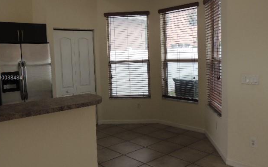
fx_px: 263
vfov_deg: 35.3
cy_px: 78
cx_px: 132
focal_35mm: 36
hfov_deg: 54.0
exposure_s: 1/100
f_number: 3.2
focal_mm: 5.8
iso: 100
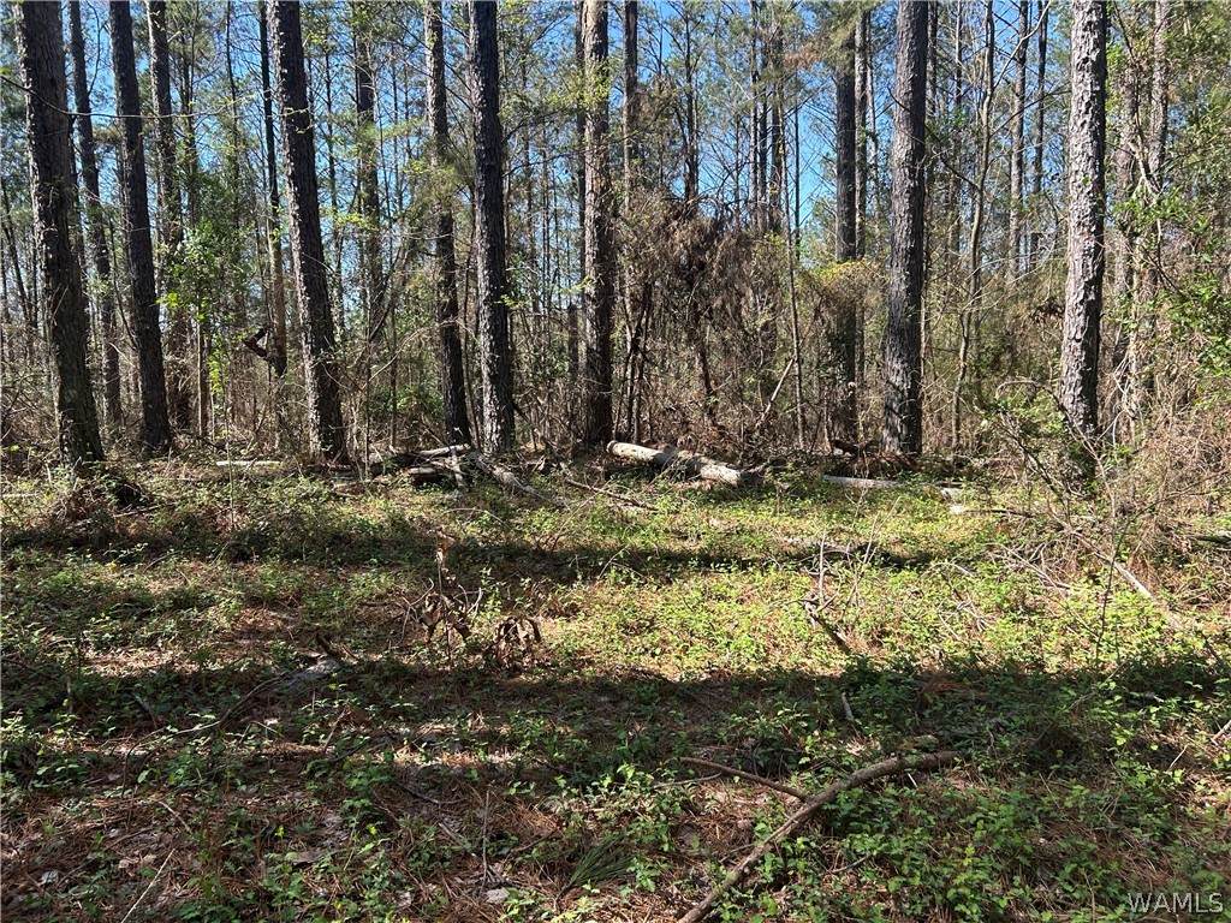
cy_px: 462
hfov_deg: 67.3
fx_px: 925
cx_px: 616
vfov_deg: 53.1
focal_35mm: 26
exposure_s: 1/733
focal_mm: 5.7
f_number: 1.5
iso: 50
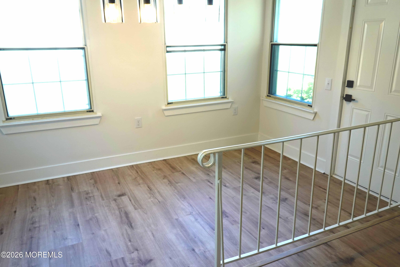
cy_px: 134
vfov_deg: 46.4
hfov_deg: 65.5
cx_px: 200
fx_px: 311
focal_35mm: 28
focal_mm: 10.6
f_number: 3.2
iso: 100
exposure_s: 1/60
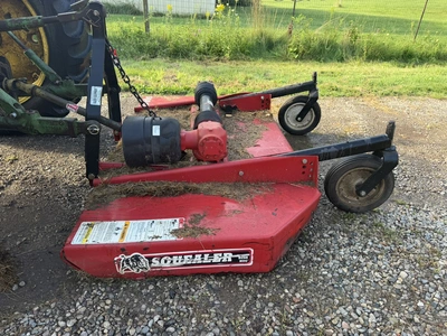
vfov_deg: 56.8
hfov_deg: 71.6
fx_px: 310
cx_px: 224
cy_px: 168
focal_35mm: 24
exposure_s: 1/317
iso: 80
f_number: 1.78
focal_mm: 6.76
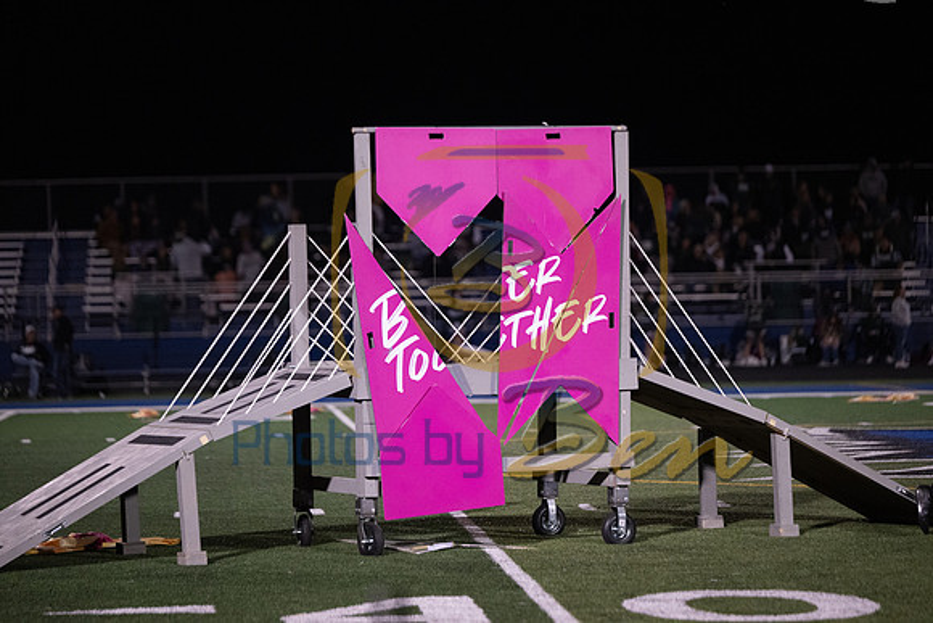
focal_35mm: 155
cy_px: 312
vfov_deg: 8.9
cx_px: 466
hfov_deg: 13.2
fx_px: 4018
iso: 5000
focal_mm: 155
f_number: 2.8
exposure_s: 1/1250
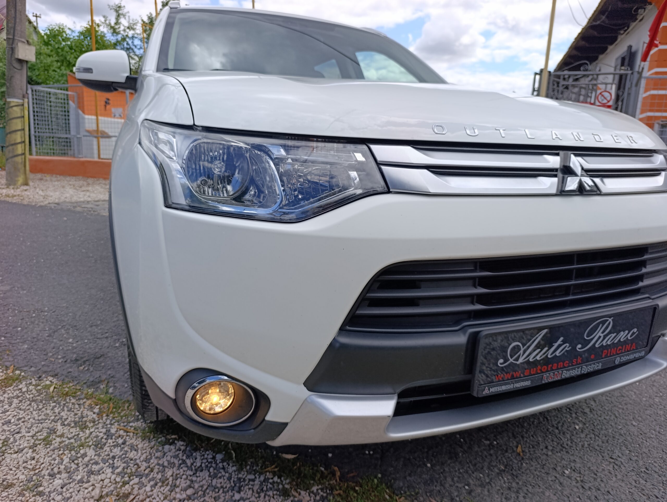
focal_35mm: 23
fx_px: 444
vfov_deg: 59.0
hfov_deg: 73.8
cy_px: 251
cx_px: 334
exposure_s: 1/478
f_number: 1.6
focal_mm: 6.14
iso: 50
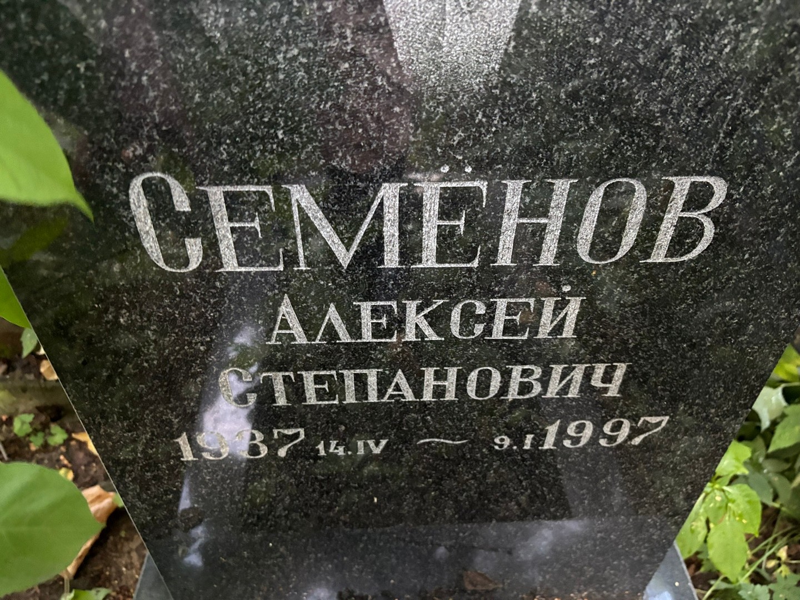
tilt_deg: -41.6
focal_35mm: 26
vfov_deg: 53.1
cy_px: 300
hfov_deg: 67.3
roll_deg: -2.4
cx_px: 400
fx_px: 601
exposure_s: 1/30
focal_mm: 5.96
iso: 800
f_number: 1.6
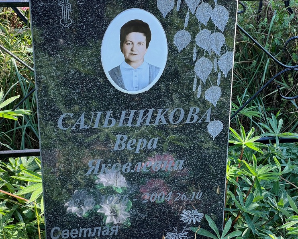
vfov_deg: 19.0
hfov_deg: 23.6
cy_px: 119
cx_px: 138
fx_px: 715
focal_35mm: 81
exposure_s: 1/189
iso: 32
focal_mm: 9
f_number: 2.8
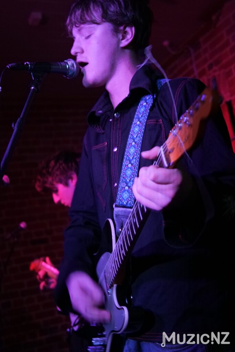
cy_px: 176
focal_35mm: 47
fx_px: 460
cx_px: 118
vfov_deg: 41.9
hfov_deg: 28.7
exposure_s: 1/40
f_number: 4.9
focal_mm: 47
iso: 6400
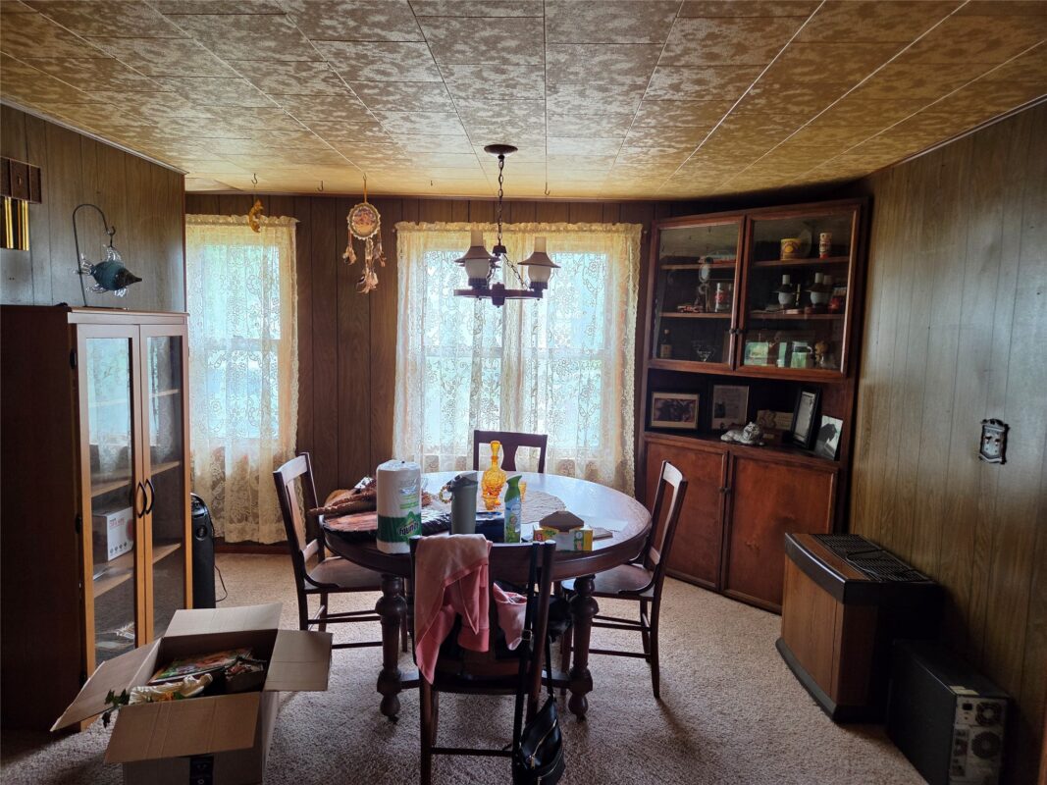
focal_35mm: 23
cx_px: 524
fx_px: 696
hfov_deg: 73.9
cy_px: 392
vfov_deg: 58.9
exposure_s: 1/180
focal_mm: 5.4
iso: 125
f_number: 1.8
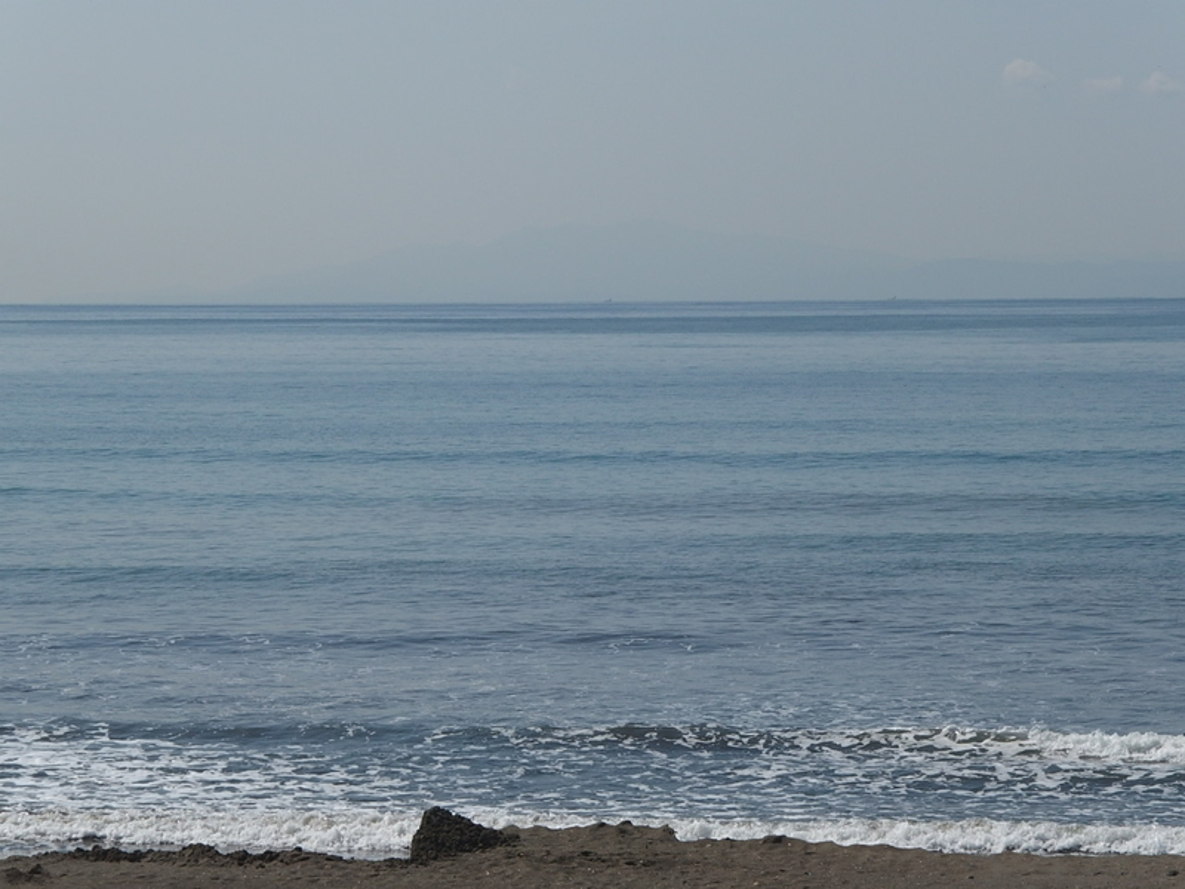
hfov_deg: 15.2
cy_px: 444
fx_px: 4450
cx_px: 592
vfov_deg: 11.4
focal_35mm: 130
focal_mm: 23.5
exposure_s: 1/1000
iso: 100
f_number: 7.1
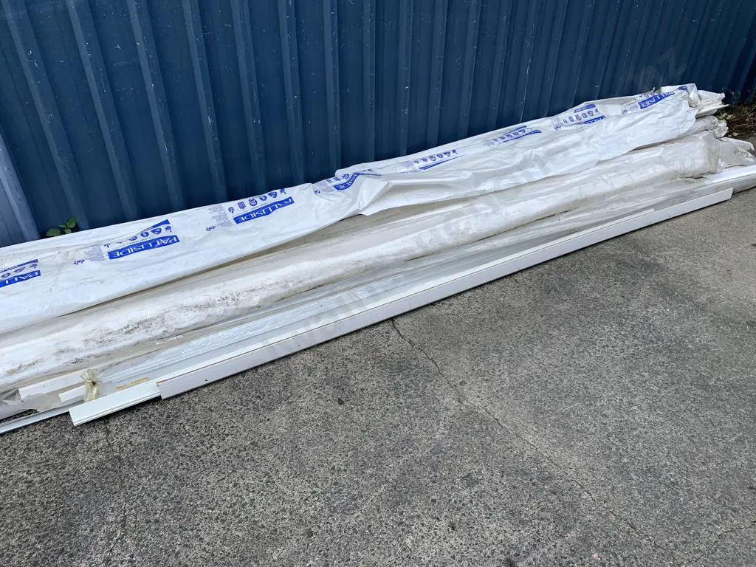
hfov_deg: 67.3
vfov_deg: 53.1
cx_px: 378
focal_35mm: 26
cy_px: 284
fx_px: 568
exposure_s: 1/583
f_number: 1.8
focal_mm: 4.25
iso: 25
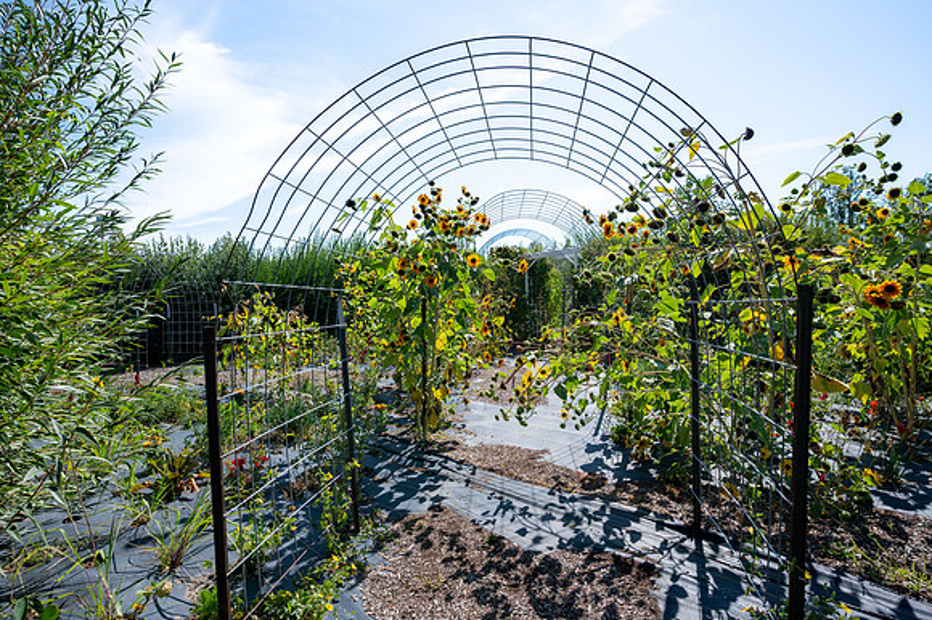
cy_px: 310
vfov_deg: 63.2
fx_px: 505
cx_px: 466
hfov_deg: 85.5
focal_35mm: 20
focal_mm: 19.5
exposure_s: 1/200
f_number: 10
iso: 100
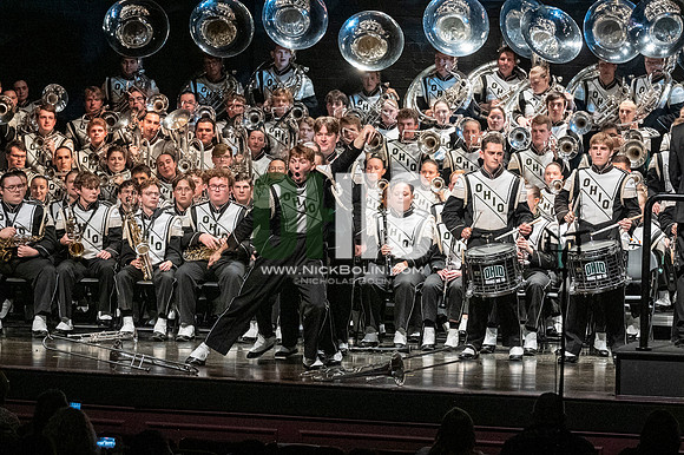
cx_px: 342
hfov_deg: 11.0
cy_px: 228
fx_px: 3551
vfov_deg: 7.3
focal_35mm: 187
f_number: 4
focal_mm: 125
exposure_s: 1/500
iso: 4000
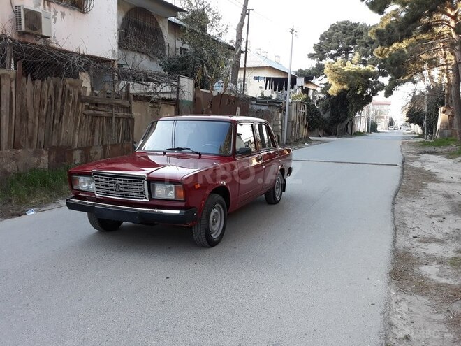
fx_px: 360
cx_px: 230
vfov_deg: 51.4
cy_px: 173
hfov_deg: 65.3
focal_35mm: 27
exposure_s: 1/100
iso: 50
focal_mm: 3.71
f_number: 1.7
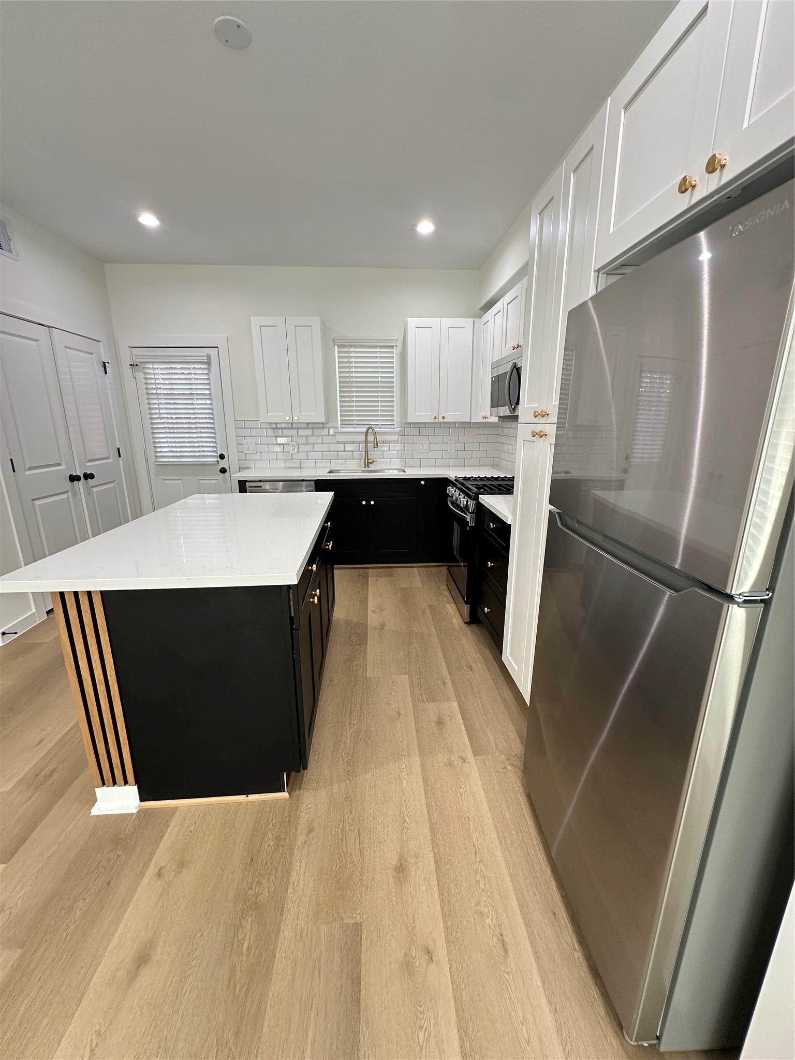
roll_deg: -0.7
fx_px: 429
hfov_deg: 85.7
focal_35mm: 14
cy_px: 530
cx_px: 398
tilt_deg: -13.8
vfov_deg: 102.1
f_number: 2.2
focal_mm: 2.22
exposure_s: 1/60
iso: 200
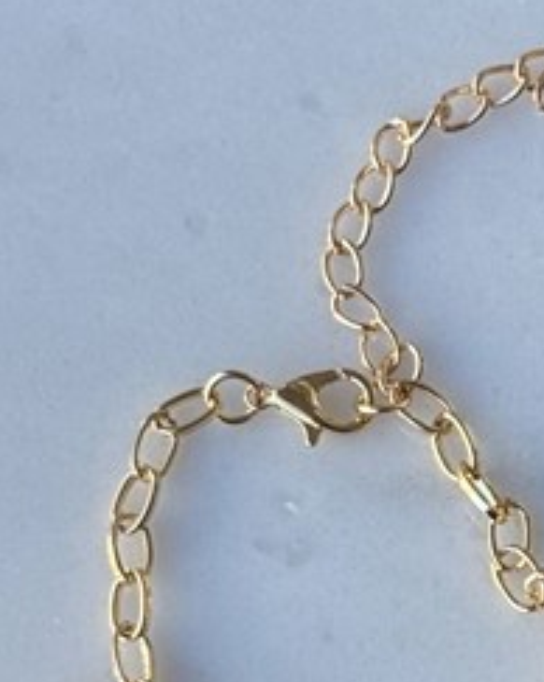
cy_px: 689
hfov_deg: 14.9
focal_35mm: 103
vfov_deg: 18.2
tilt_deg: -75.2
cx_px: 401
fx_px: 2076
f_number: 1.78
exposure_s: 1/422
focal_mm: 6.76
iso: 64
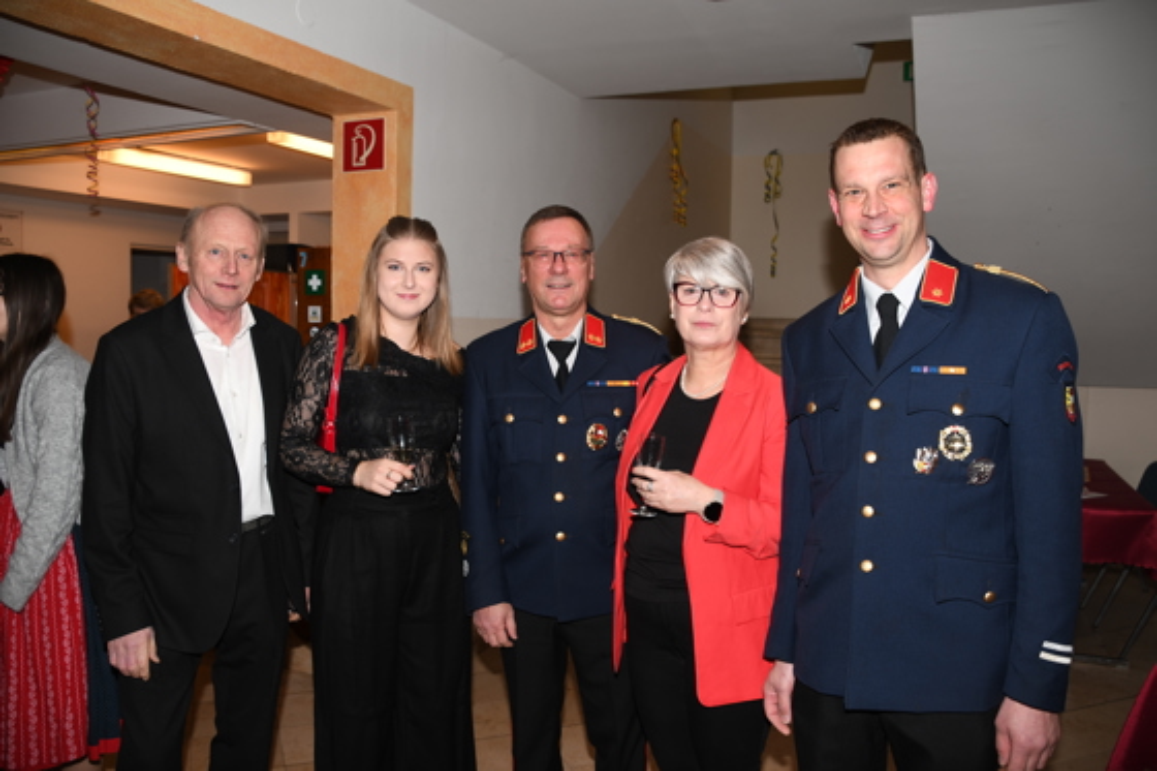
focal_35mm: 27
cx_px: 578
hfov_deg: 67.4
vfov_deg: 47.9
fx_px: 867
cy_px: 386
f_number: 4
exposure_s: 1/60
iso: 100
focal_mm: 18
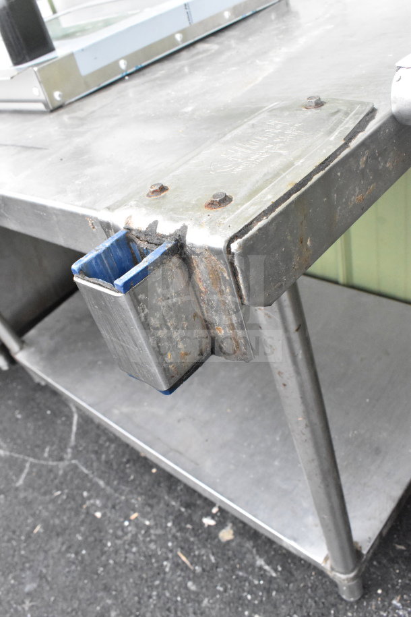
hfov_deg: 43.6
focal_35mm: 30
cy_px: 308
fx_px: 514
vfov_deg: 61.9
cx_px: 206
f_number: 13
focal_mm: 20
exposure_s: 1/640
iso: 6400
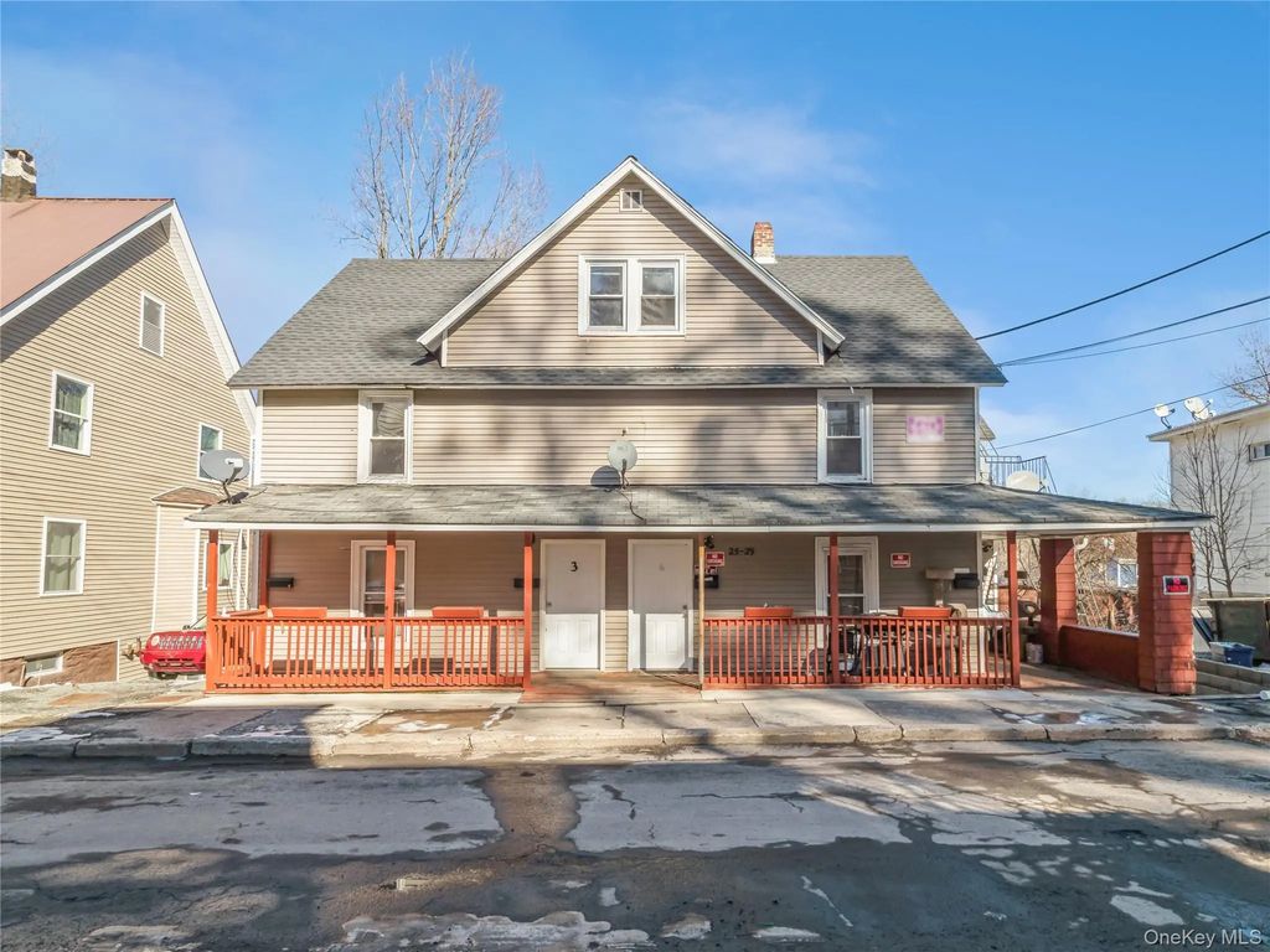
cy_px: 476
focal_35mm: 18
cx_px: 635
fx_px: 660
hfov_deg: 87.8
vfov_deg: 71.6
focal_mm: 9
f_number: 8
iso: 200
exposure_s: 1/200
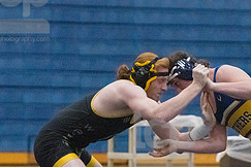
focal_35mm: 418
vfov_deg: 3.3
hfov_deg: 4.9
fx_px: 2914
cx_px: 165
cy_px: 148
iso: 8000
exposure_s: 1/1250
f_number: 4.5
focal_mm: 175
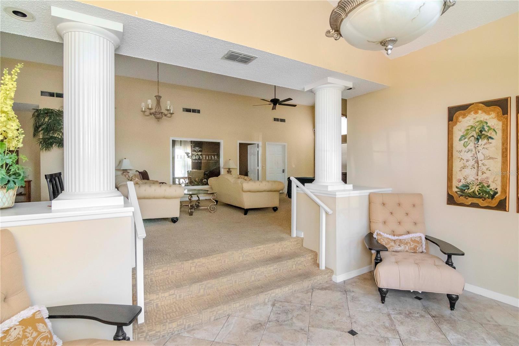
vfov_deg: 72.0
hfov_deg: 95.0
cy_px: 173
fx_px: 238
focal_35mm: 16
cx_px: 260
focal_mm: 11
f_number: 9
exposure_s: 1/125
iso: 1600
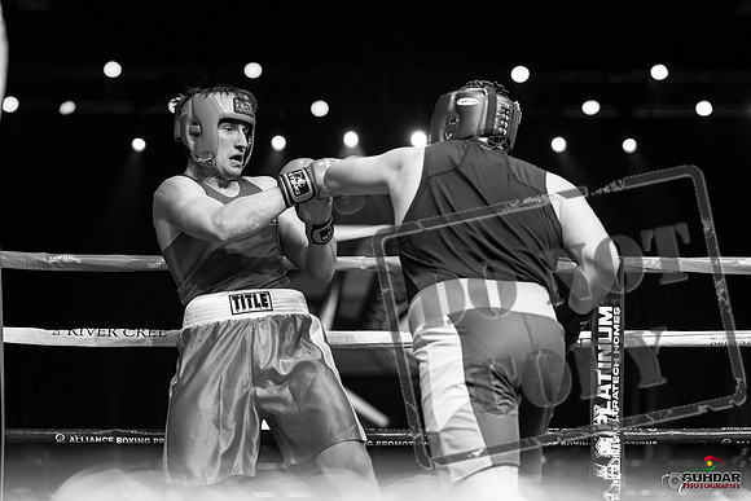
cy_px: 250
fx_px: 1920
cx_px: 376
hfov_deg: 22.1
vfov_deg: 14.9
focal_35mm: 92
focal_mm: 92
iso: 4000
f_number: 2.8
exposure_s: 1/1000
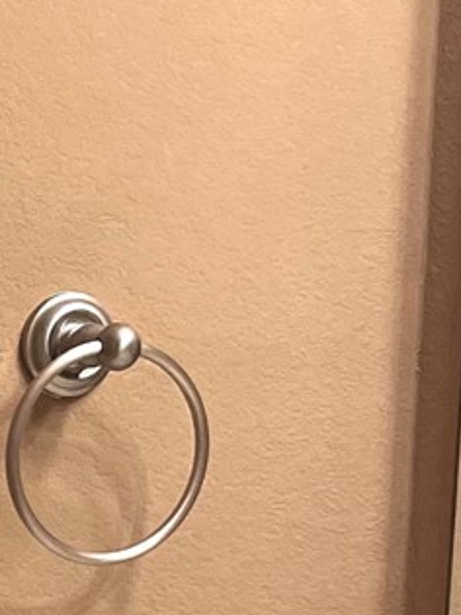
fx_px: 3003
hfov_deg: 8.5
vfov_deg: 11.3
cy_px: 847
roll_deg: -0.1
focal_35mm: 169
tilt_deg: -10.2
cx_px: -344
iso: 64
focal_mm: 5.1
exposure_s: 1/60
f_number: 1.6
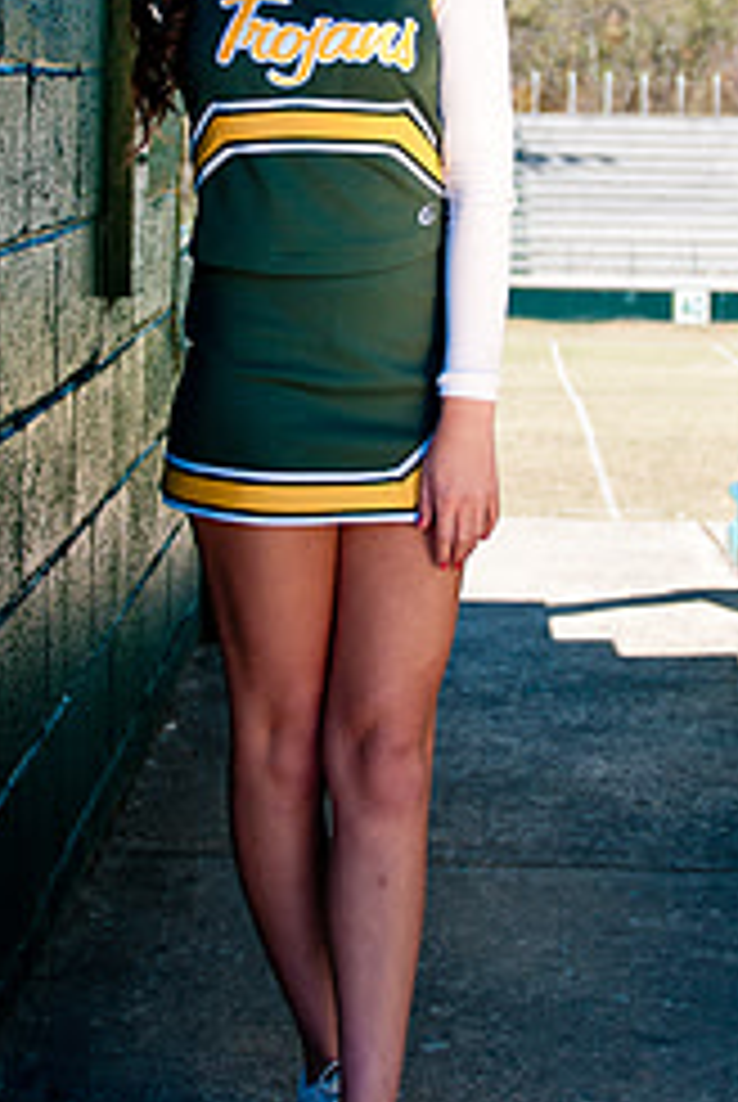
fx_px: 2024
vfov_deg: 30.1
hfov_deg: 20.7
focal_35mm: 66
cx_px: 407
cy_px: 301
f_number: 2.8
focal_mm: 24
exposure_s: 1/1600
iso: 200
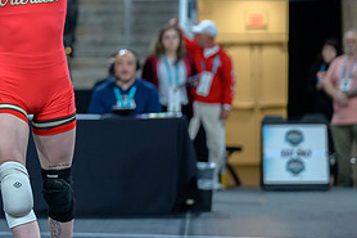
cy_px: 30
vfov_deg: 7.1
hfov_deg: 10.6
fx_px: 1903
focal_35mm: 192
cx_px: -38
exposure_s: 1/800
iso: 3200
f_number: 2.8
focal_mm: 84
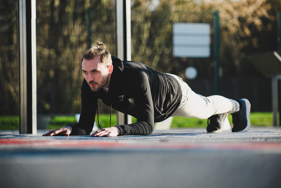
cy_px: 94
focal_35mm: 135
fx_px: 1054
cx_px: 140
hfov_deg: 15.2
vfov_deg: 10.2
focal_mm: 135
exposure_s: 1/640
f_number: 3.2
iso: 100
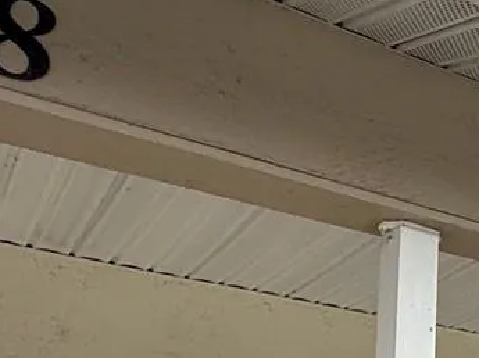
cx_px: 640
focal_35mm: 65
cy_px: 401
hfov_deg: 25.3
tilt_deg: +14.1
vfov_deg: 21.3
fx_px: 899
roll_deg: +1.2
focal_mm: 2.22
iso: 64
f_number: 2.2
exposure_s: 1/579
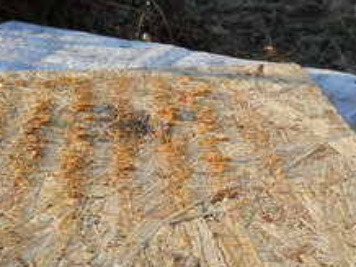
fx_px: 678
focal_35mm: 66
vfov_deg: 22.2
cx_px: 222
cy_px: 135
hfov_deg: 29.3
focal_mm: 6.72
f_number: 3.1
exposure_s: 1/250
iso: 80
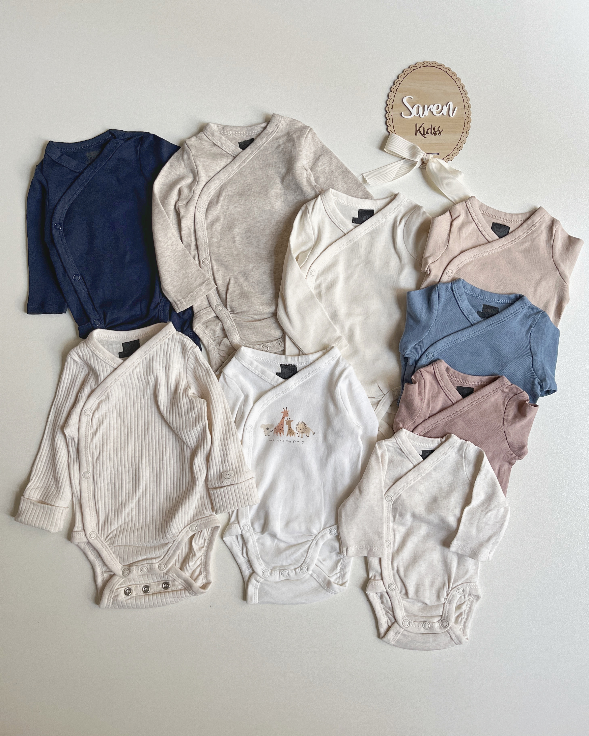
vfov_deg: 62.1
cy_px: 331
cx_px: 289
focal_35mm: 28
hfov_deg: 51.5
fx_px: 610
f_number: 1.6
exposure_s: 1/117
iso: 125
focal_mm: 5.1
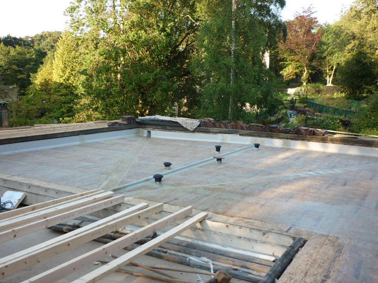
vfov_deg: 41.8
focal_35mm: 34
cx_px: 187
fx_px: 371
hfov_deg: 54.0
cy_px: 138
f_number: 2.8
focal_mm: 5.5
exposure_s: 1/125
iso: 80
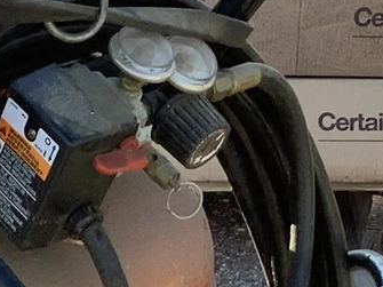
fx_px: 2046
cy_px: 468
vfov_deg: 7.8
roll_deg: +0.4
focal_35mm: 185
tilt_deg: -28.3
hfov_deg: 10.6
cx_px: 34
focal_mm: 3.3
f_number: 2.4
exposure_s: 1/129
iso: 25
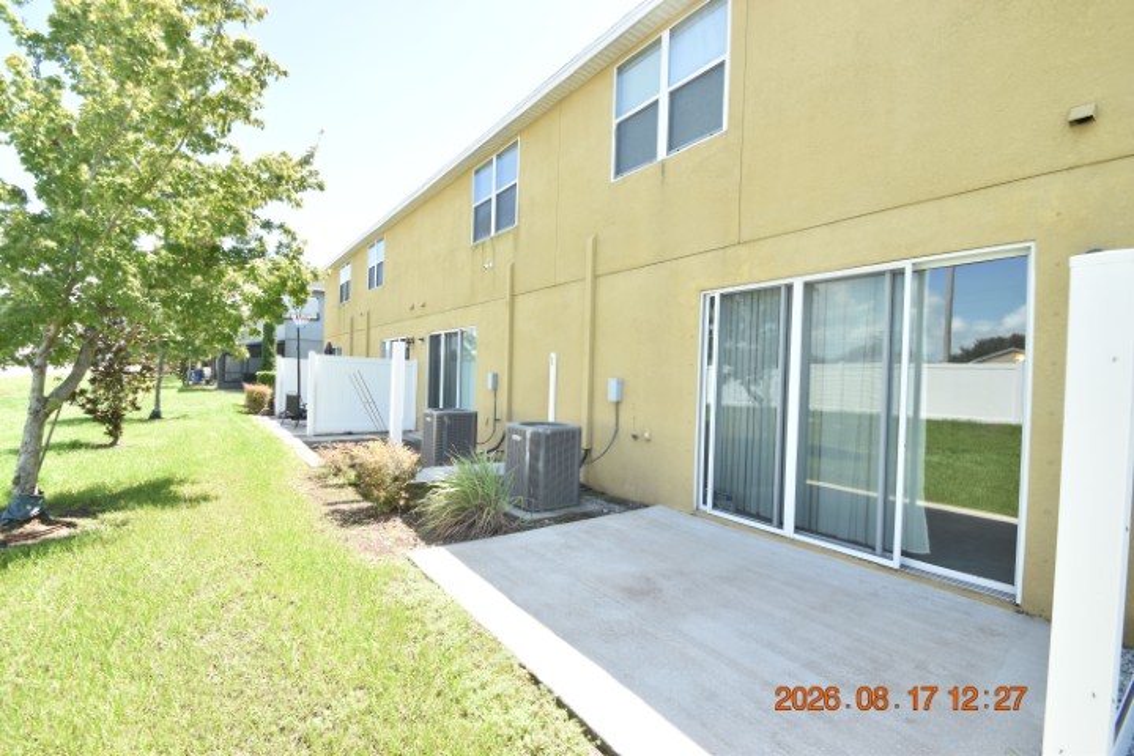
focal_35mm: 15
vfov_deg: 77.3
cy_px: 378
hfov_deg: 100.4
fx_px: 472
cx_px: 567
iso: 360
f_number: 8
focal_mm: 10
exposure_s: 1/250
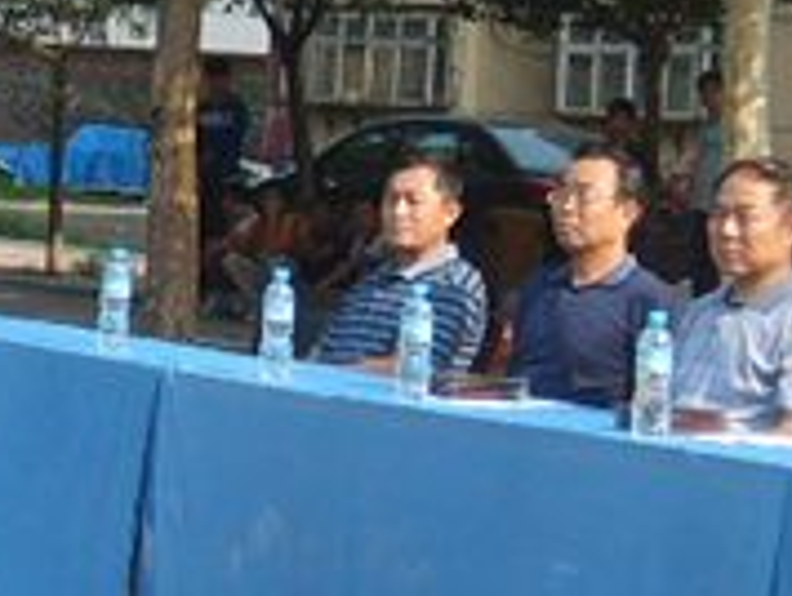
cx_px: 178
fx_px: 3505
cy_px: 162
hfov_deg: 12.8
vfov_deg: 9.7
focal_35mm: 153
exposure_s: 1/500
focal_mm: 5.8
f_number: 2.8
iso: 50
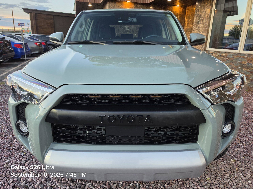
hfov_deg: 73.9
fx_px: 168
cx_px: 126
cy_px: 94
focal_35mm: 23
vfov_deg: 58.9
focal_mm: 6.5
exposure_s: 1/120
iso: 100
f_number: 1.4
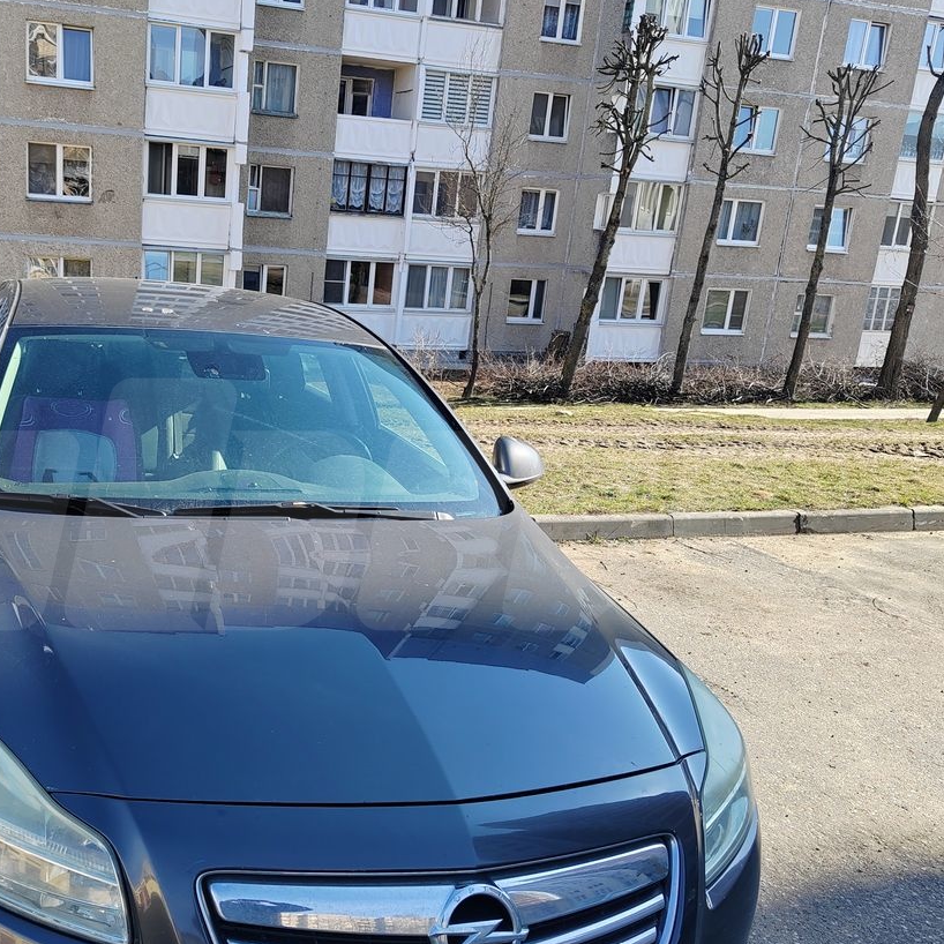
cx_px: 271
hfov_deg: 46.0
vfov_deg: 47.2
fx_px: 1080
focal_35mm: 35
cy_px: 505
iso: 100
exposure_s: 1/540
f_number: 1.9
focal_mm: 5.52
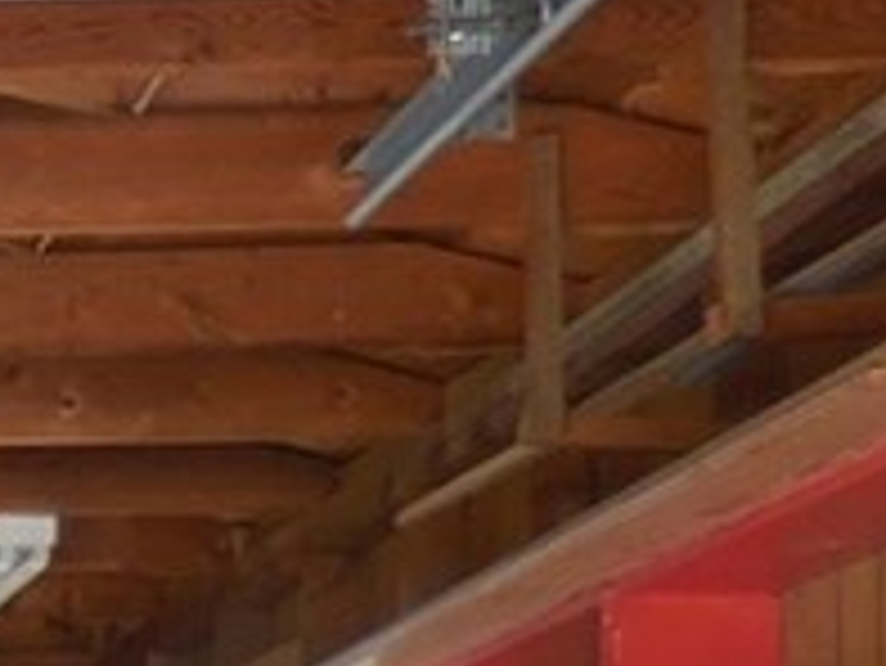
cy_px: 1035
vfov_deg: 10.9
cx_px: -962
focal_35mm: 130
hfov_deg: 12.9
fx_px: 3329
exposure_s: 1/30
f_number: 3.3
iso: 125
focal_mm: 4.5
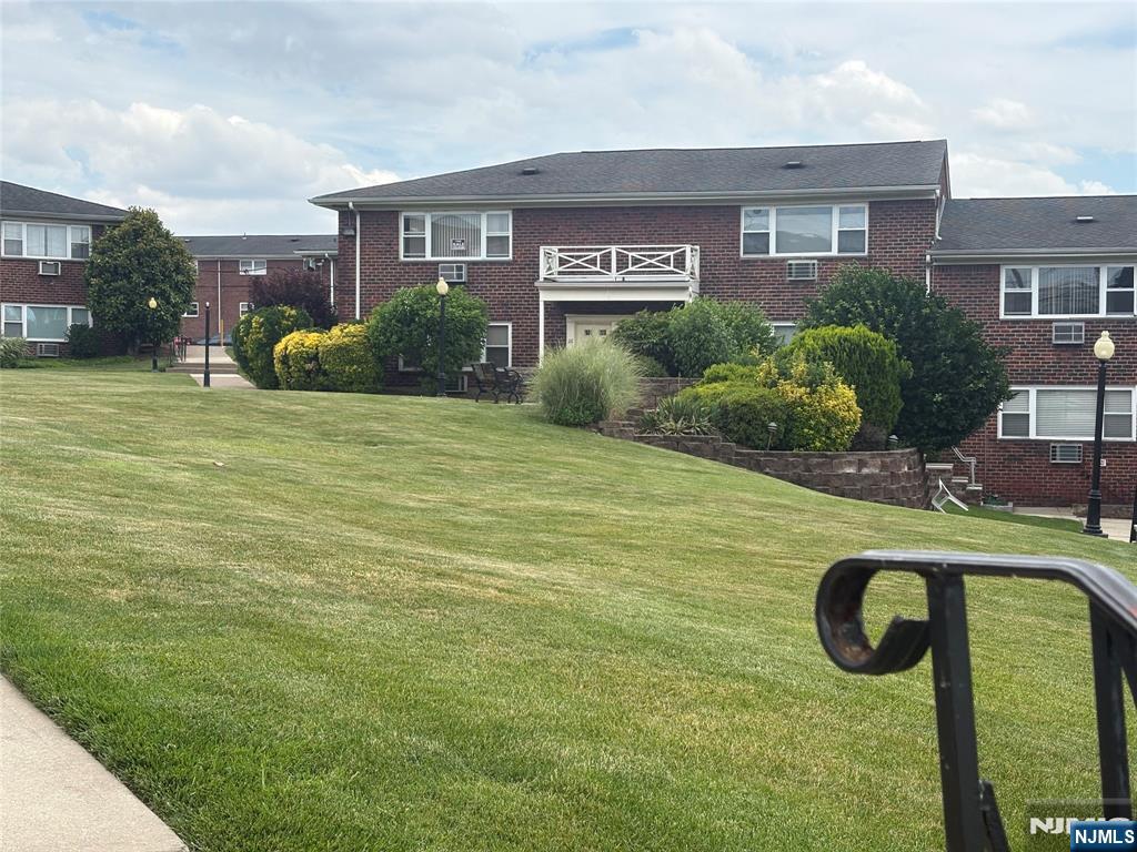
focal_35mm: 52
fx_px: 1708
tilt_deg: -1.6
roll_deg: +0.5
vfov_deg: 28.0
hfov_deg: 36.8
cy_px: 426
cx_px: 568
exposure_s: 1/2075
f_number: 1.6
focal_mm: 5.96
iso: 40
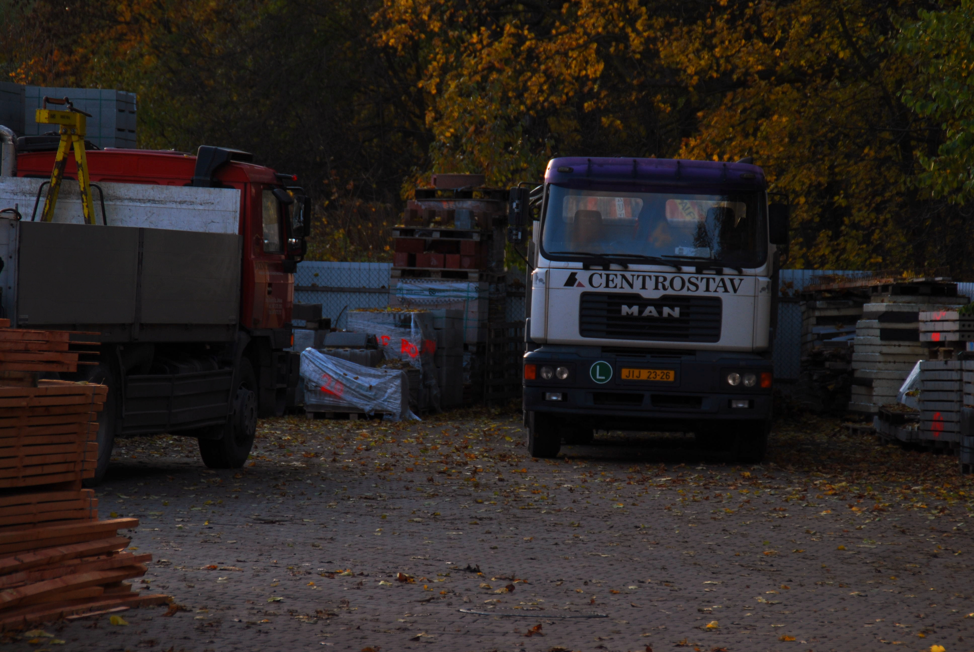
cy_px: 326
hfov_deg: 11.4
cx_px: 487
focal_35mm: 180
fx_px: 4876
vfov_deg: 7.7
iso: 200
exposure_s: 1/160
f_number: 6.3
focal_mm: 120
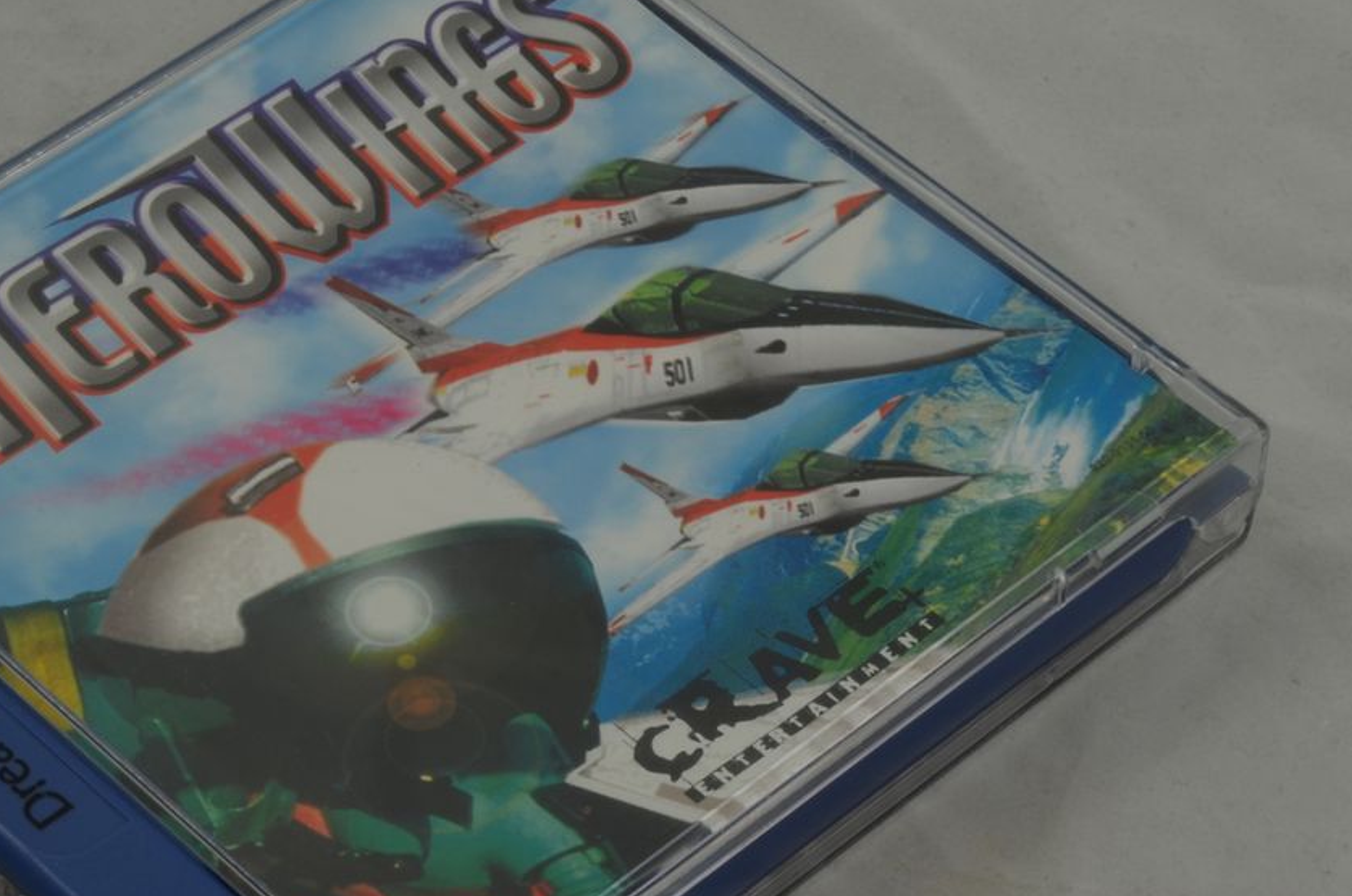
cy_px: 480
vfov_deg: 10.6
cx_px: 607
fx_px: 4836
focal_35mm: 129
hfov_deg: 15.9
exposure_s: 1/3
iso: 100
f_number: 20
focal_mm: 40
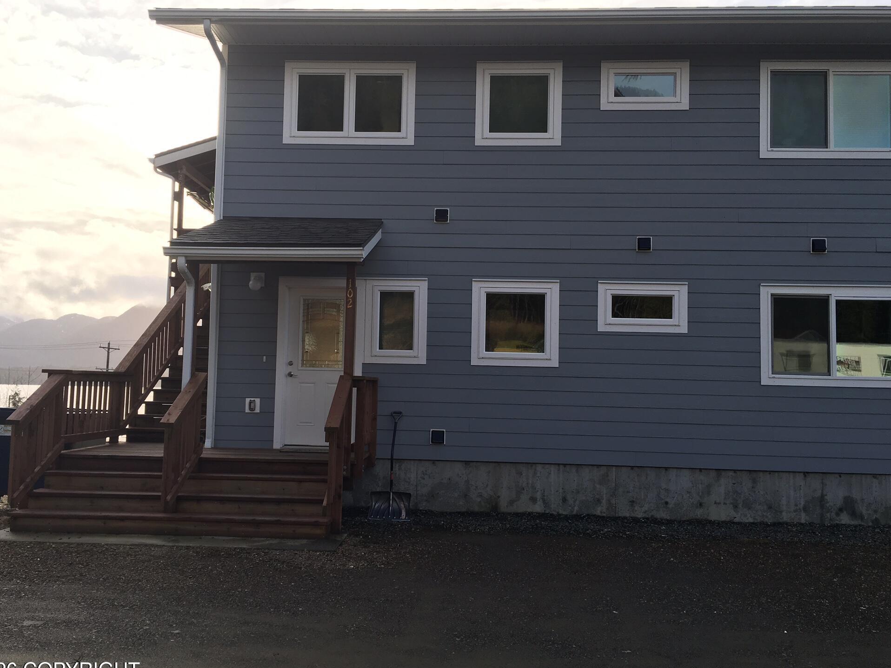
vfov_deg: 45.4
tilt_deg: +5.3
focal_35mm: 31
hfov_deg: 58.3
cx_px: 432
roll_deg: -1.4
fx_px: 798
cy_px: 345
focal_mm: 4.15
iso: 25
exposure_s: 1/610
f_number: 2.2
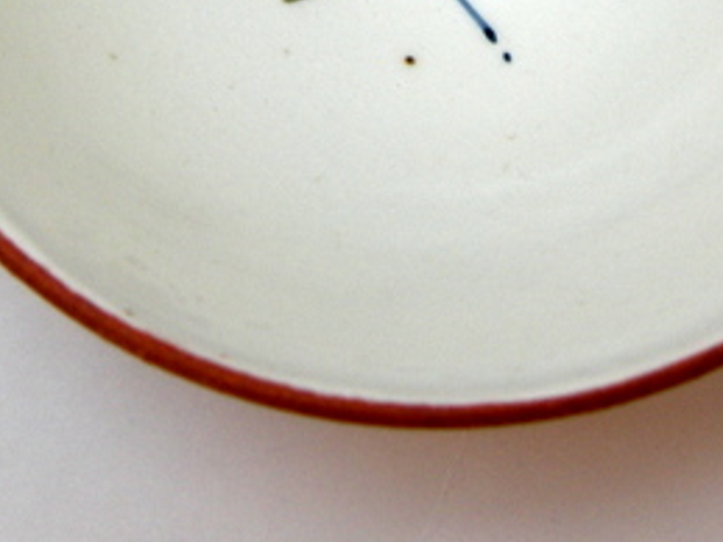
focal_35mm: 108
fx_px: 2255
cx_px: 502
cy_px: -249
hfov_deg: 18.1
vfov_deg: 13.0
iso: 64
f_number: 3.4
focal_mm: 7.5
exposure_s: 1/81.8
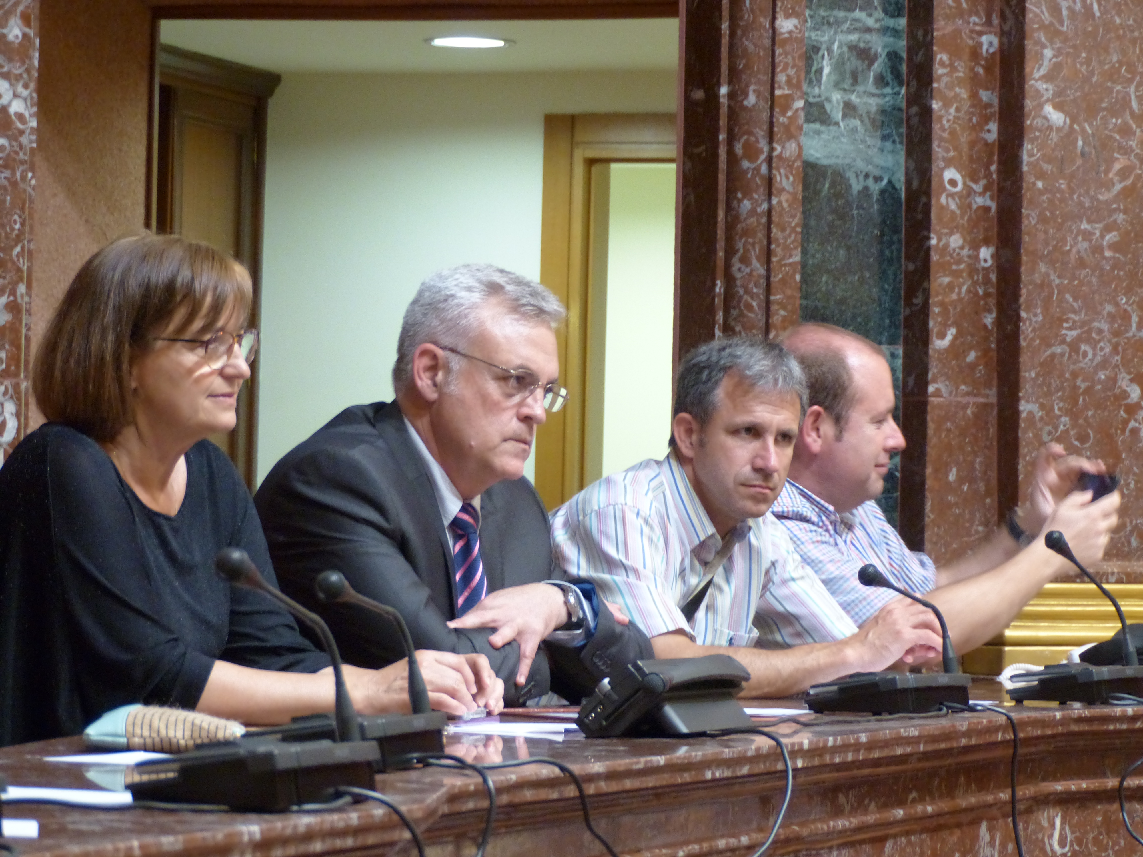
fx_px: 5283
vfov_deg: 9.3
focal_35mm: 160
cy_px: 428
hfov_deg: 12.3
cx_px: 572
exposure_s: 1/25
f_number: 2.8
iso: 400
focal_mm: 28.7
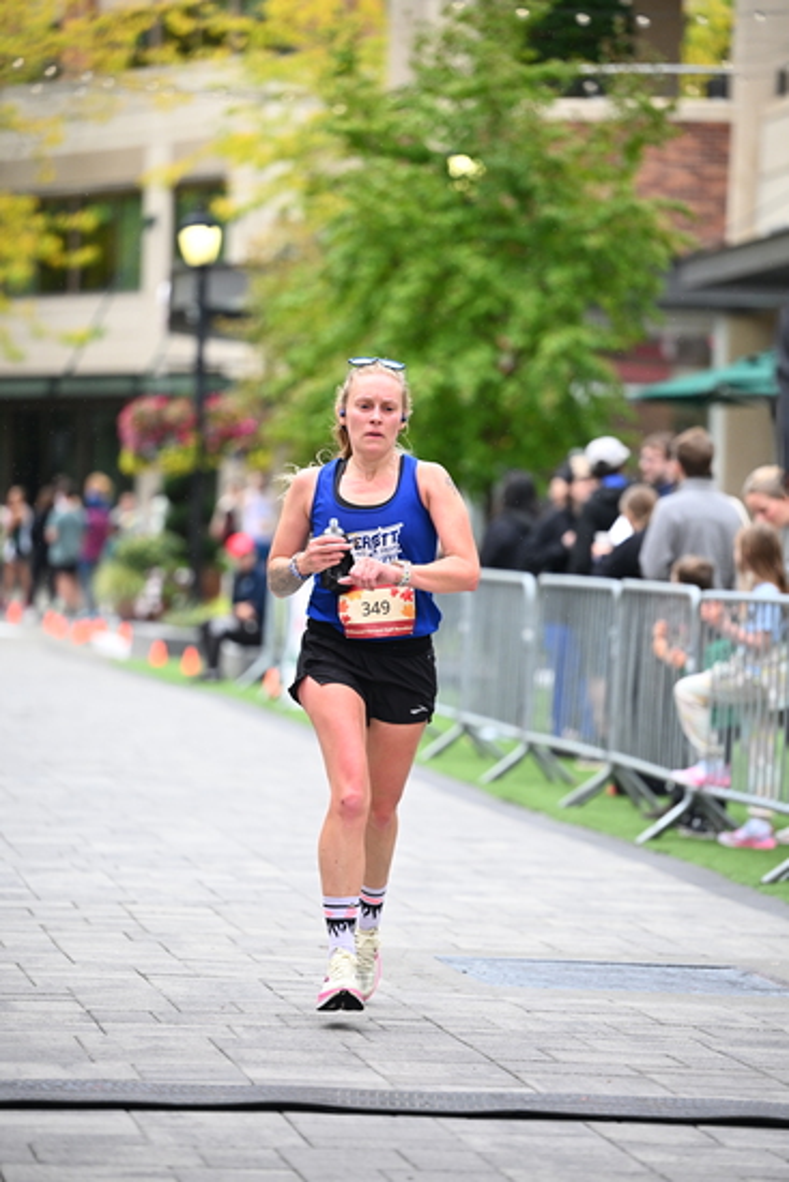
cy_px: 591
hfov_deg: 9.5
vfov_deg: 14.1
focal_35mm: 145
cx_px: 394
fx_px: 4764
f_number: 2.8
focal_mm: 145
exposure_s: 1/1600
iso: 1250
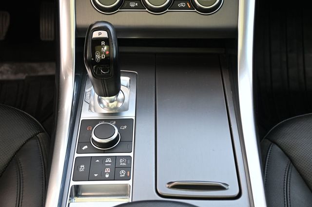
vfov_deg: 27.6
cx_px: 156
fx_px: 422
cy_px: 104
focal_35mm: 49
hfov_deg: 40.6
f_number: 5
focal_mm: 32.5
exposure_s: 1/125
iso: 720
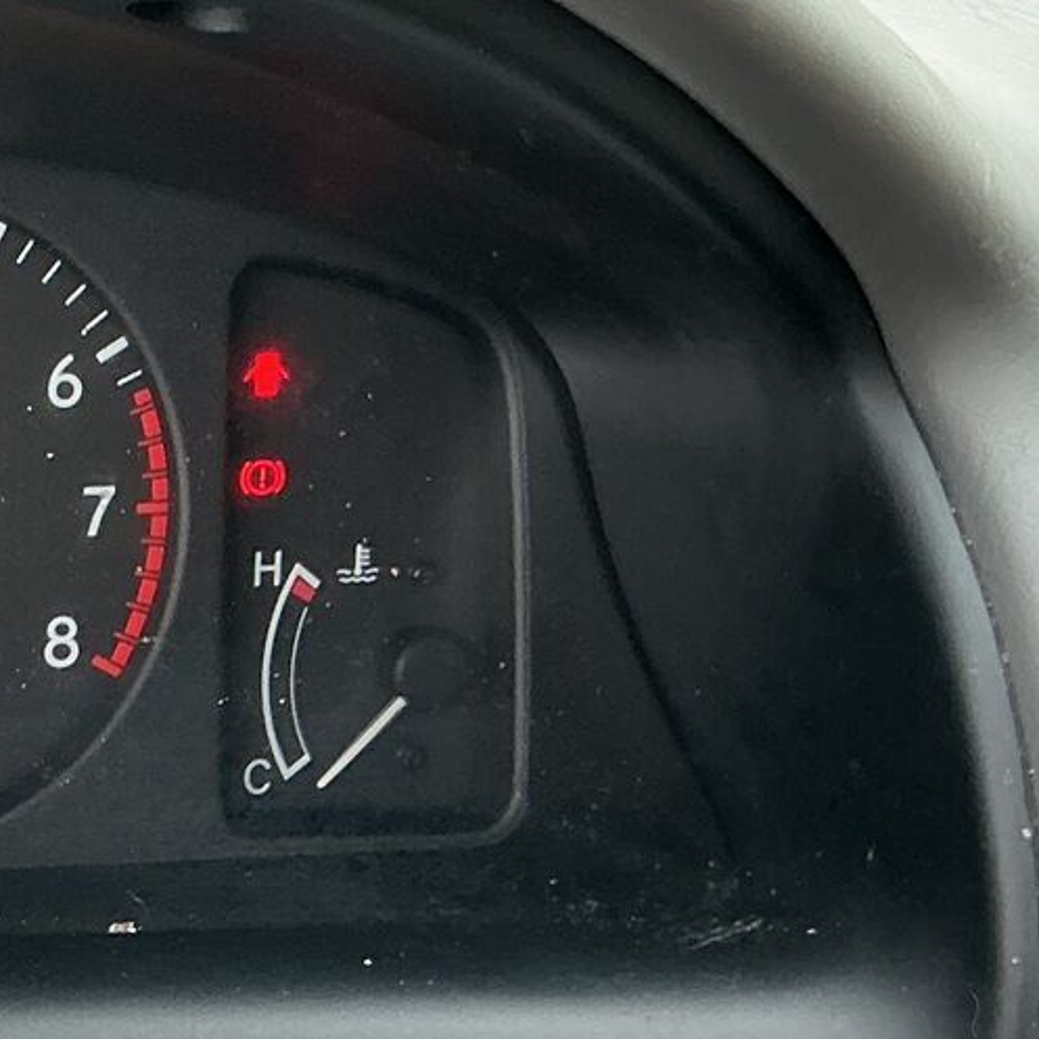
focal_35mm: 88
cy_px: 853
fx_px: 2988
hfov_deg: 17.6
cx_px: -549
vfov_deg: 19.5
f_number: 1.8
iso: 50
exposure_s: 1/60
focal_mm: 3
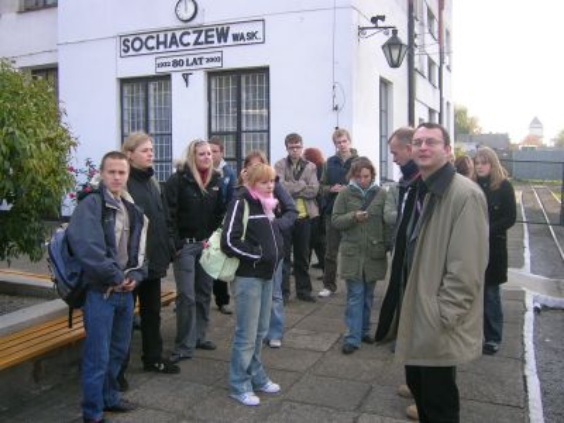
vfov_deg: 40.7
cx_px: 282
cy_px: 212
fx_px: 570
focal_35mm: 35
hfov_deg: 52.6
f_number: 2.8
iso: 50
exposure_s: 1/168
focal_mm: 5.4
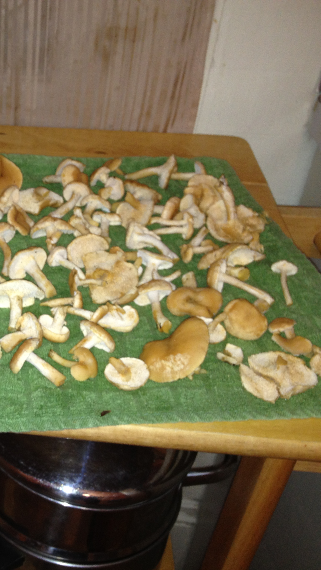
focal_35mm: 51
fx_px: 772
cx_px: -54
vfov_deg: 40.6
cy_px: 286
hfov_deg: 21.9
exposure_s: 1/16
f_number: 2.4
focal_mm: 4.28
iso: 100
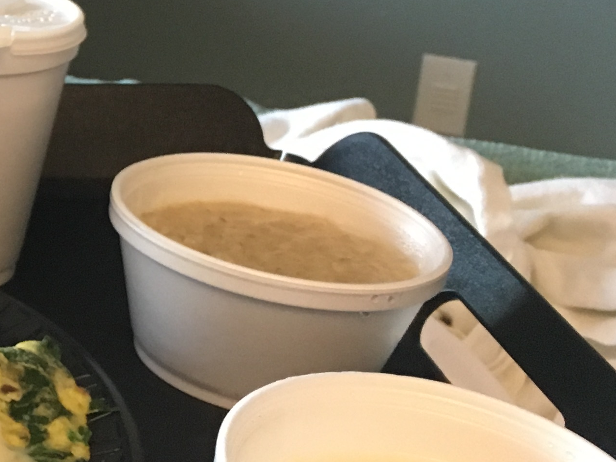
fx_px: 1637
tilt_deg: -21.5
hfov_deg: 18.9
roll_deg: -0.6
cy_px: 86
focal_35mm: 92
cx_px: -289
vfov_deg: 15.9
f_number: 2.2
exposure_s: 1/30
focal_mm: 4.15
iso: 160
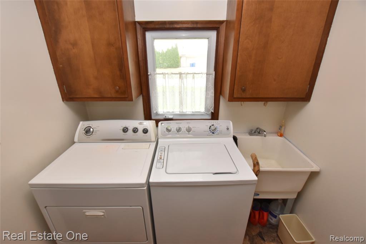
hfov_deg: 100.4
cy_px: 122
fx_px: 152
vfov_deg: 77.3
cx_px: 183
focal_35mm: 15
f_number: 5.6
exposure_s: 1/125
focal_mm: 10
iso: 800
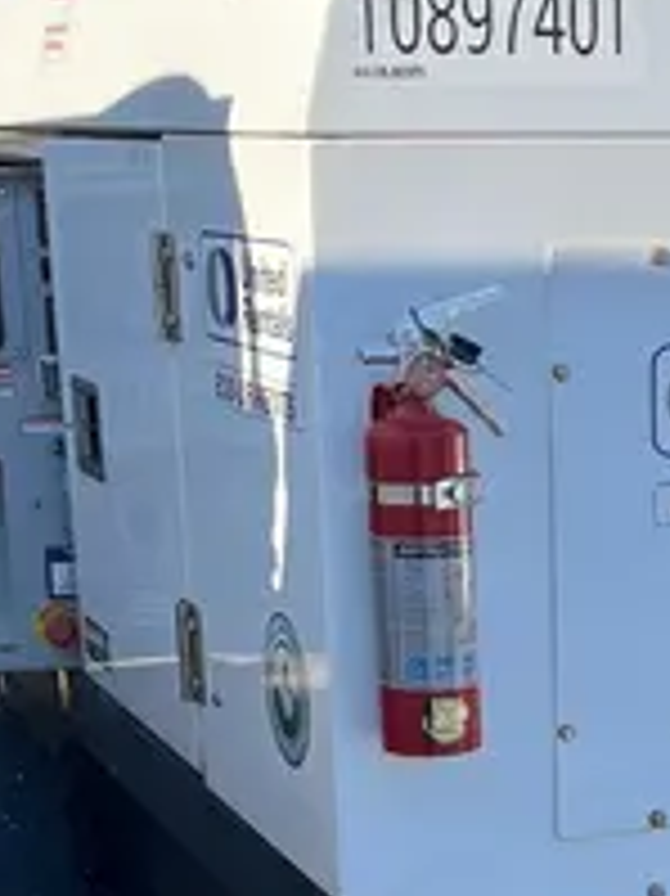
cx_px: 652
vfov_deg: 19.6
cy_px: 988
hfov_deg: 15.1
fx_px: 2480
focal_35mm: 96
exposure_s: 1/1279
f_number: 1.6
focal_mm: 5.1
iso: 50
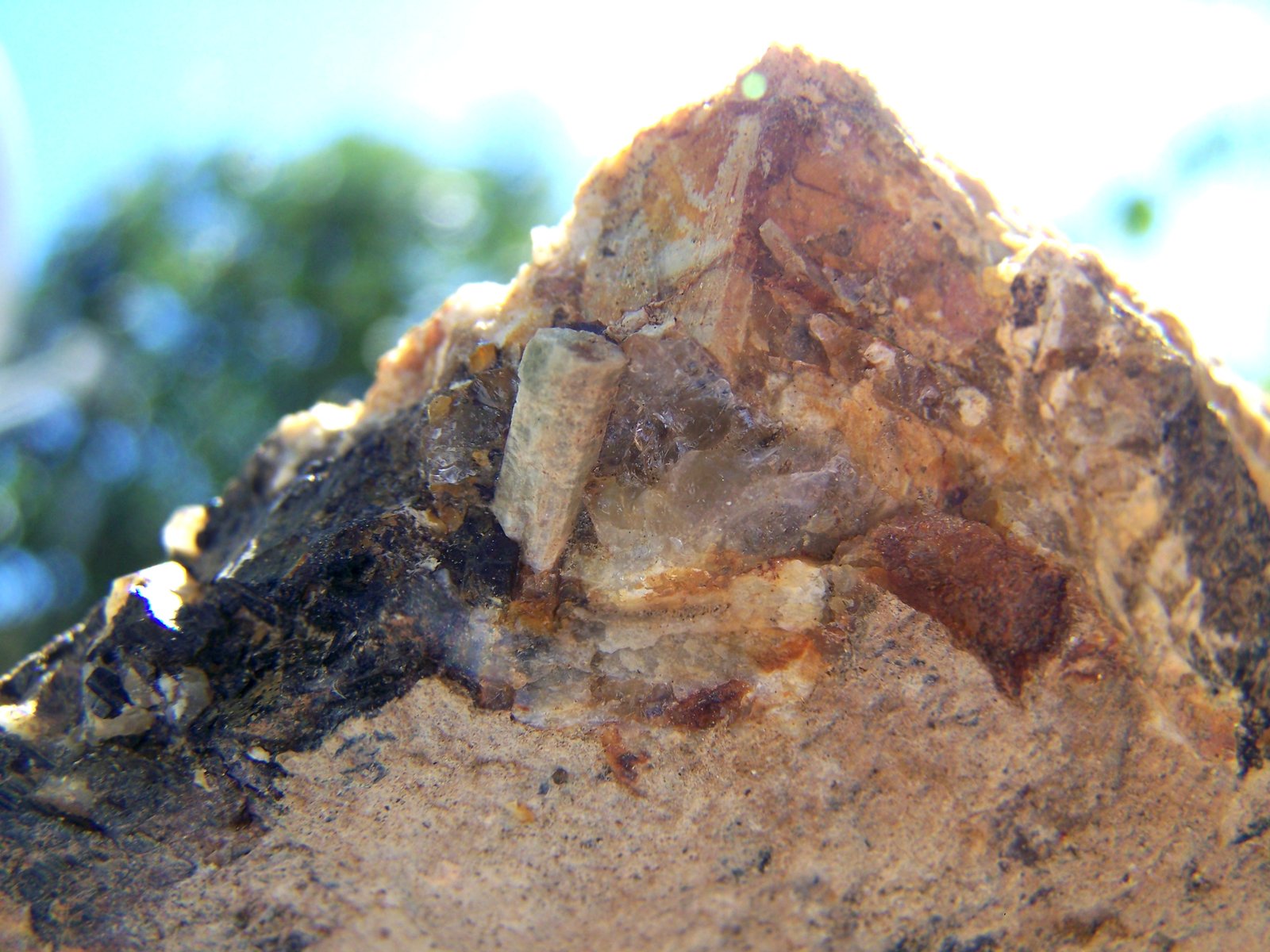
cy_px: 476
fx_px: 1394
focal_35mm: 38
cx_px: 635
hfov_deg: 49.0
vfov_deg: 37.7
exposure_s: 1/320
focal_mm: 6.3
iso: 64
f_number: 2.8
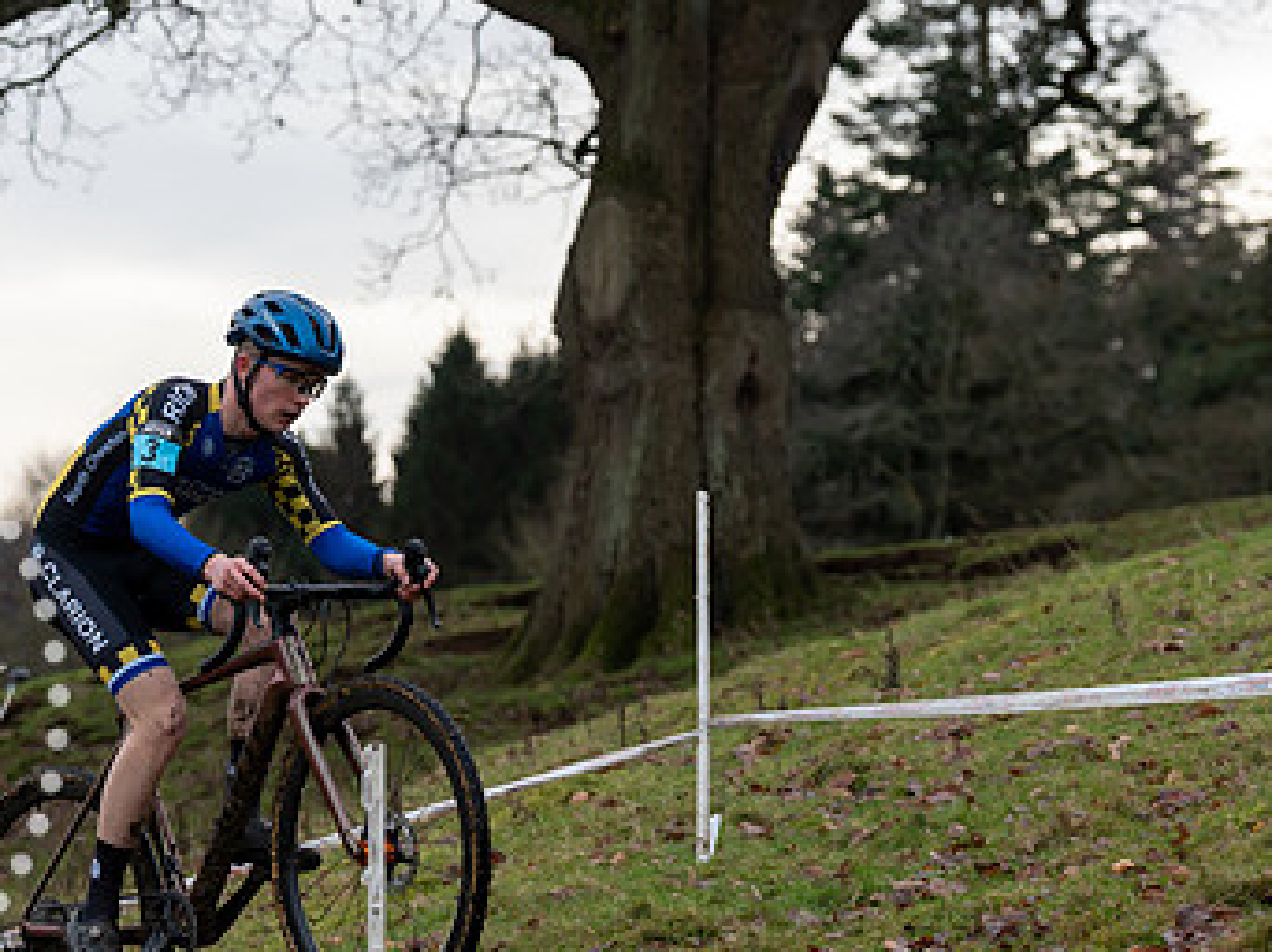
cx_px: 298
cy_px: 511
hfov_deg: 12.7
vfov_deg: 9.6
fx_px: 5692
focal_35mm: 155
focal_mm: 95
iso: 500
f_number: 4.5
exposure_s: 1/1000
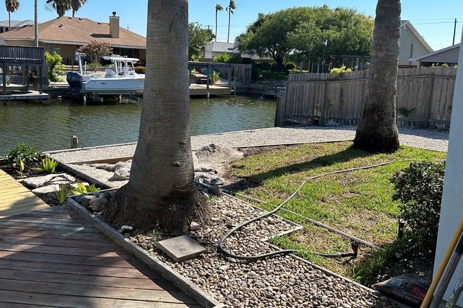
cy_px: 113
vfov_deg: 39.7
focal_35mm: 33
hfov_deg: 57.2
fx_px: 424
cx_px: 217
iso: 50
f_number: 1.5
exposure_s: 1/3831
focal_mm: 5.7
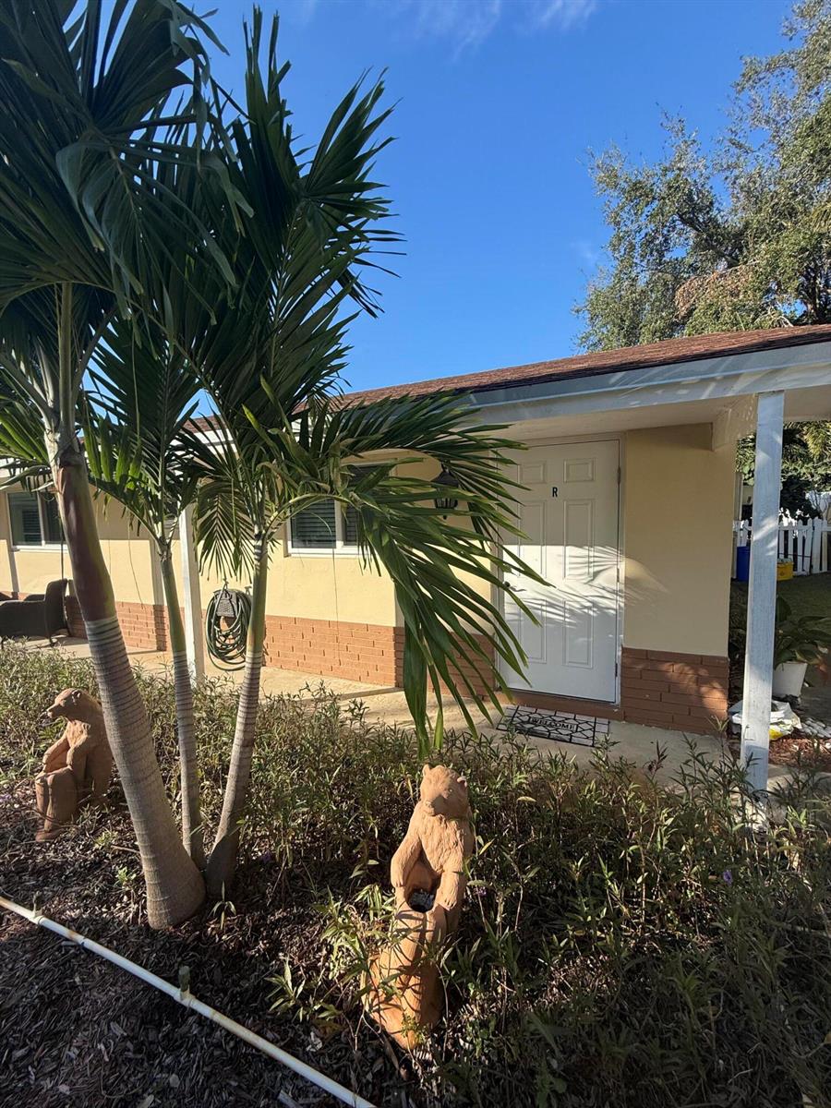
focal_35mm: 14
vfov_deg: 102.1
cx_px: 416
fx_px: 448
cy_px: 554
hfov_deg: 85.7
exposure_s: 1/1001
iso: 50
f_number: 2.2
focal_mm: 2.22
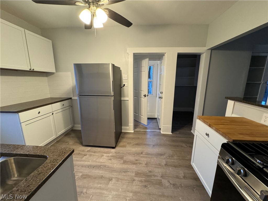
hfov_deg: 102.1
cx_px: 134
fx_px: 108
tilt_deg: -9.9
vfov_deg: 85.7
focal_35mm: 14
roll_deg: -0.2
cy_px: 100
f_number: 2.2
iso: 400
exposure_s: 1/60
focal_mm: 2.22
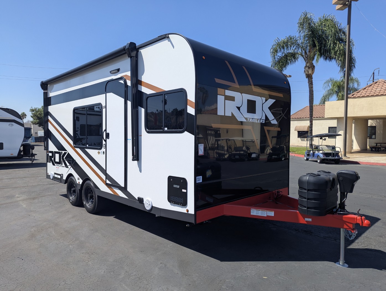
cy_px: 146
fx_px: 268
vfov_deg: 56.9
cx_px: 193
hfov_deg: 71.5
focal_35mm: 24
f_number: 1.85
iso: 48
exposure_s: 1/2096
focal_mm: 6.81
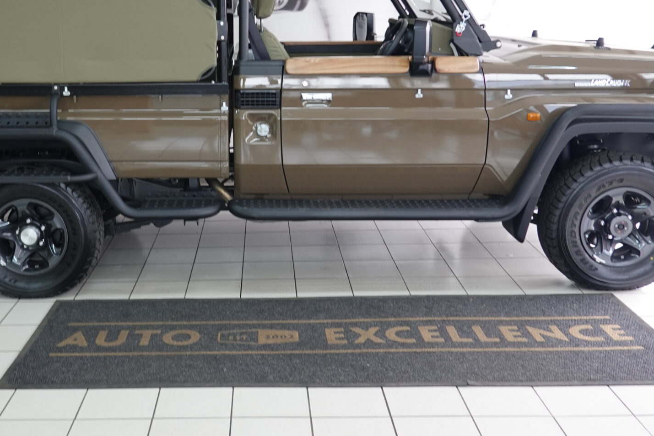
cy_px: 145
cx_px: 235
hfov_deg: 45.0
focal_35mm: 43
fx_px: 781
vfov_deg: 31.0
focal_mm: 9
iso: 160
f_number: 2.8
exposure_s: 1/15
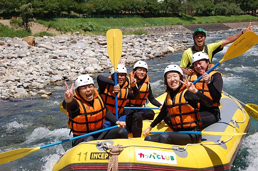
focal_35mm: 80
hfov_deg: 25.4
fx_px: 573
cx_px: 130
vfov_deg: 17.0
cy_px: 84
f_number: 4.8
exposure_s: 1/1250
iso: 200
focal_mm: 52
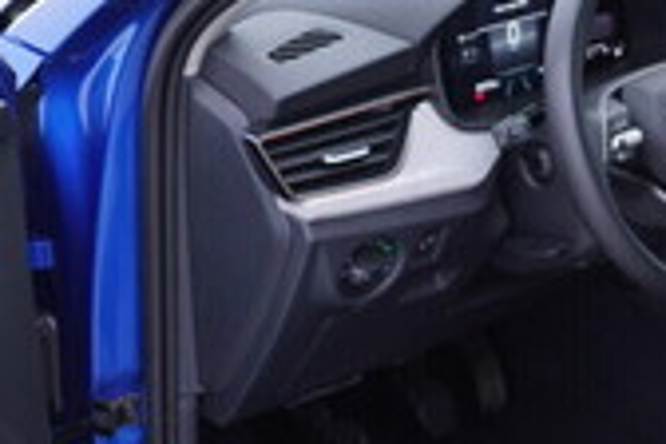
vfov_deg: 11.6
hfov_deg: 17.2
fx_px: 2183
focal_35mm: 118
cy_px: 379
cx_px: 511
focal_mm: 24
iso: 125
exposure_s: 1/40
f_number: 2.8
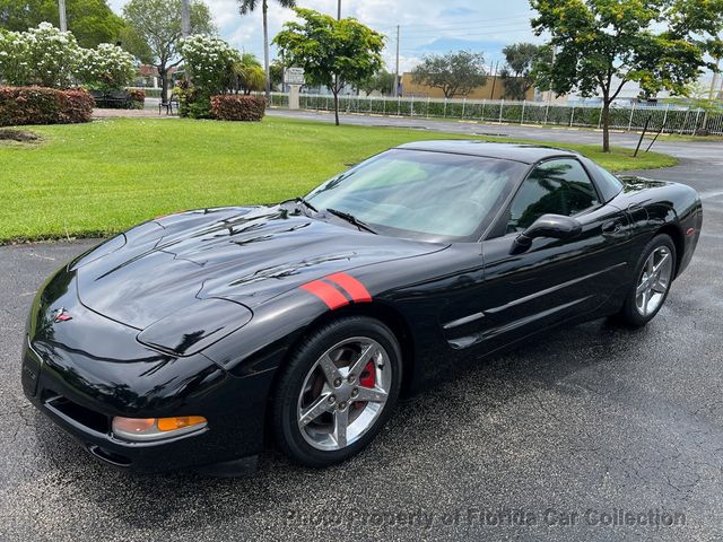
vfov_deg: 53.1
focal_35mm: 26
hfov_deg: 67.3
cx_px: 362
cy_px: 271
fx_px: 543
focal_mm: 5.7
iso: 50
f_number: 1.5
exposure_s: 1/1934
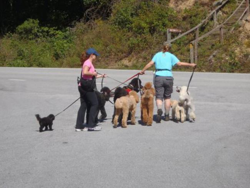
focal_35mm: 140
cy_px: 94
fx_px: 1011
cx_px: 125
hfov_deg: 14.1
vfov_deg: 10.6
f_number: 5.9
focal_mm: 25
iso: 80
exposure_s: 1/400
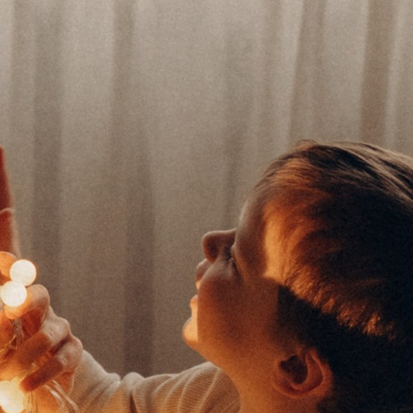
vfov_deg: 8.0
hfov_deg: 7.8
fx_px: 2956
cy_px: 188
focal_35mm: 219
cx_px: -256
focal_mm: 35
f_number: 2.8
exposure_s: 1/320
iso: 1250
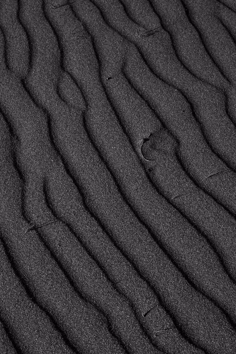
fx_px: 796
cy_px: 199
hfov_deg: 16.7
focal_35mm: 81
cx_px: 46
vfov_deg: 25.0
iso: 80
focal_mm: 45
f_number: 6.3
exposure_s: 1/500
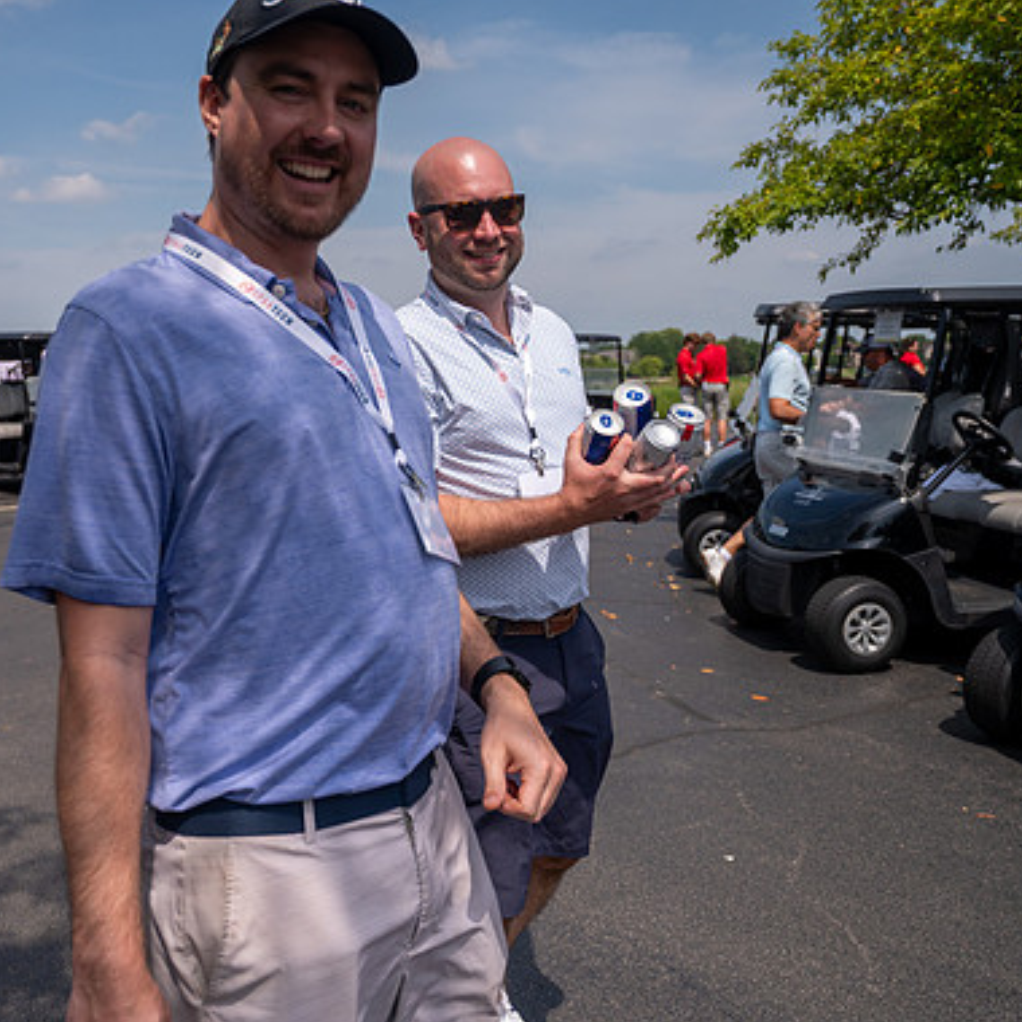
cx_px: 422
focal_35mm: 35
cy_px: 508
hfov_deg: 47.0
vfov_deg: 47.2
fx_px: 1169
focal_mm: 27
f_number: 4
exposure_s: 1/4000
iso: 250
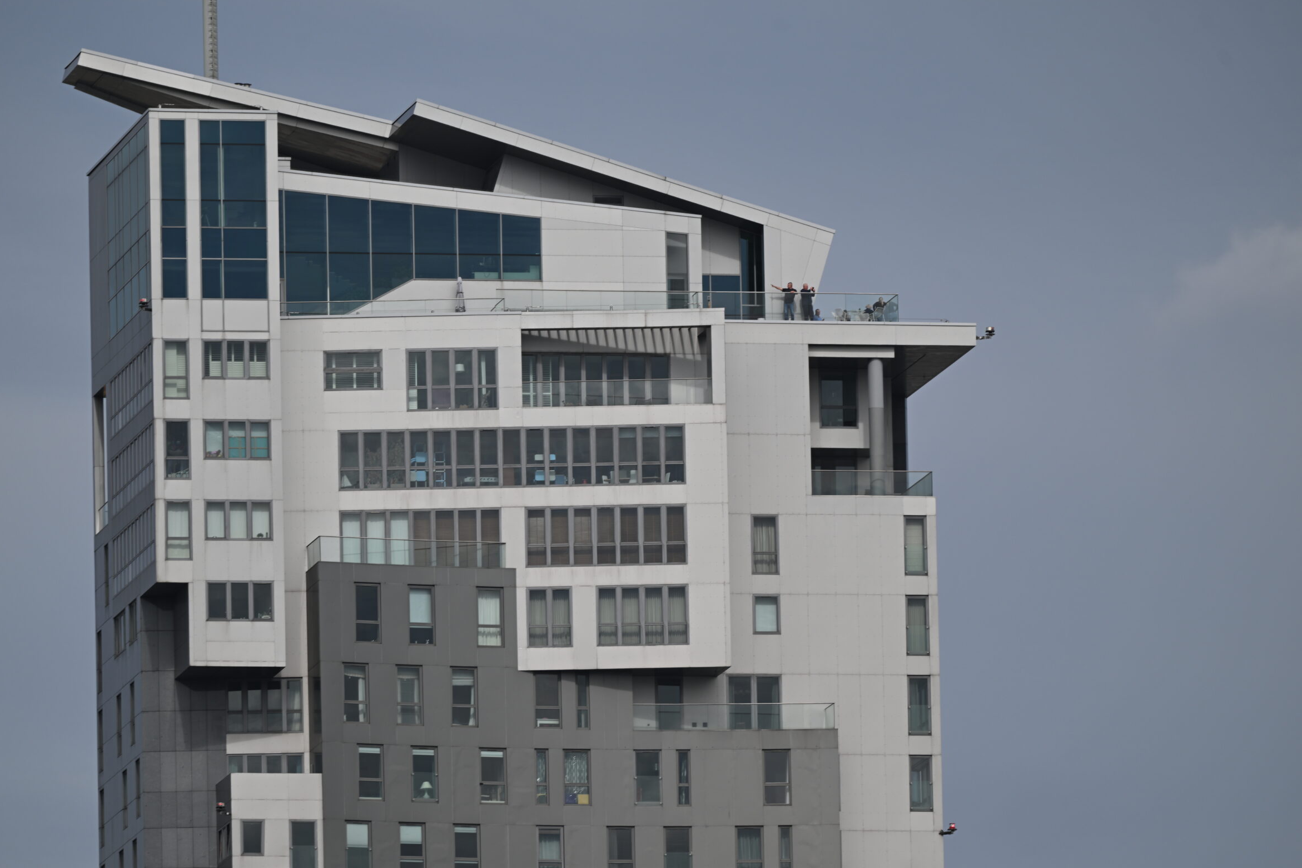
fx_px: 16601
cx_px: 620
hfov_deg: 4.5
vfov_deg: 3.0
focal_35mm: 459
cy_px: 467
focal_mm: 420
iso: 100
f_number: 6
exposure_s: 1/1000
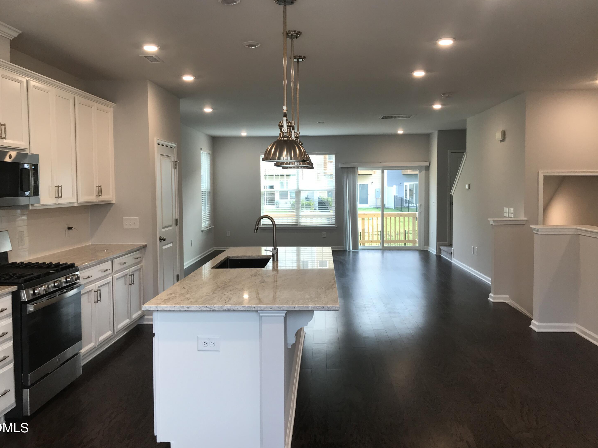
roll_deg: +0.5
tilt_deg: -2.8
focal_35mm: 29
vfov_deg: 48.2
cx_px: 301
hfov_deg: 61.7
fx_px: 501
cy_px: 217
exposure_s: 1/60
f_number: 1.8
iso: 32
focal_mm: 3.99
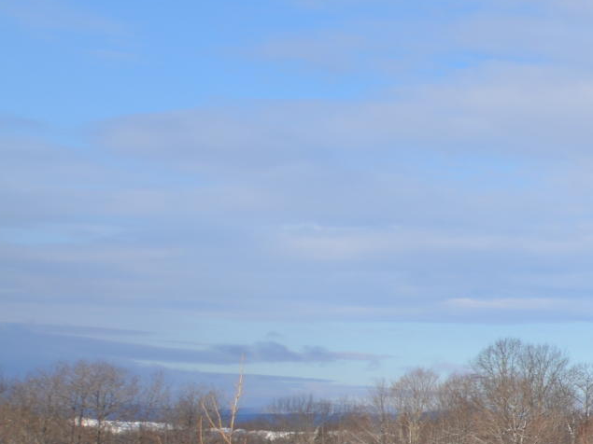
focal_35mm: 102
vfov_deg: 14.5
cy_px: 248
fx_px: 1752
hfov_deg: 14.1
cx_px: 1371
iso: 100
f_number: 9
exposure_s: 1/320
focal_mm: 15
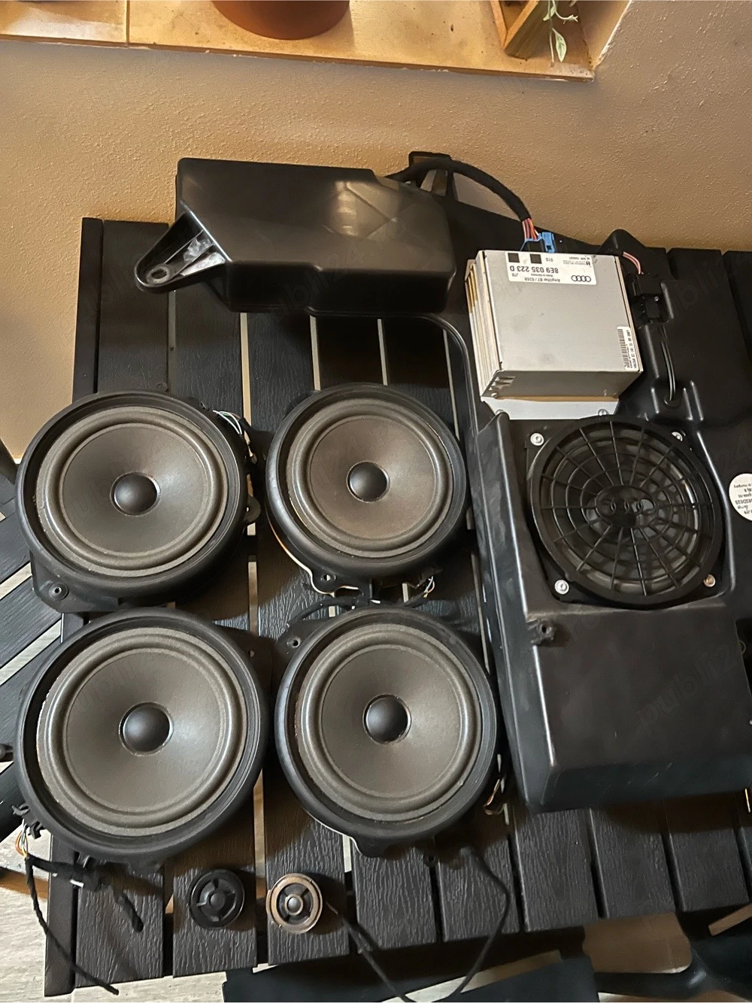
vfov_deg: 67.3
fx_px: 753
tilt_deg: -67.4
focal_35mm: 26
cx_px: 376
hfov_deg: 53.0
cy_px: 502
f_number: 1.5
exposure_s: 1/17
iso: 1000
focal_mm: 5.7
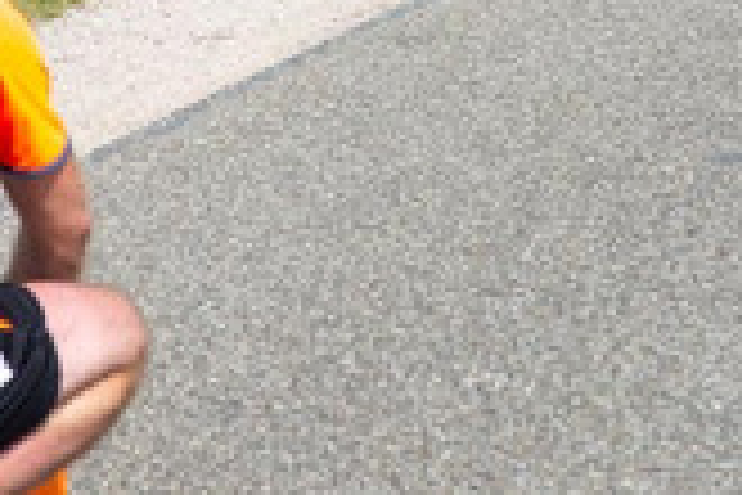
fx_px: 4781
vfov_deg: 5.9
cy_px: -63
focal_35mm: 232
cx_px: 472
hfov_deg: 8.9
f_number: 7.1
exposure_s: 1/800
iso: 200
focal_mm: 85
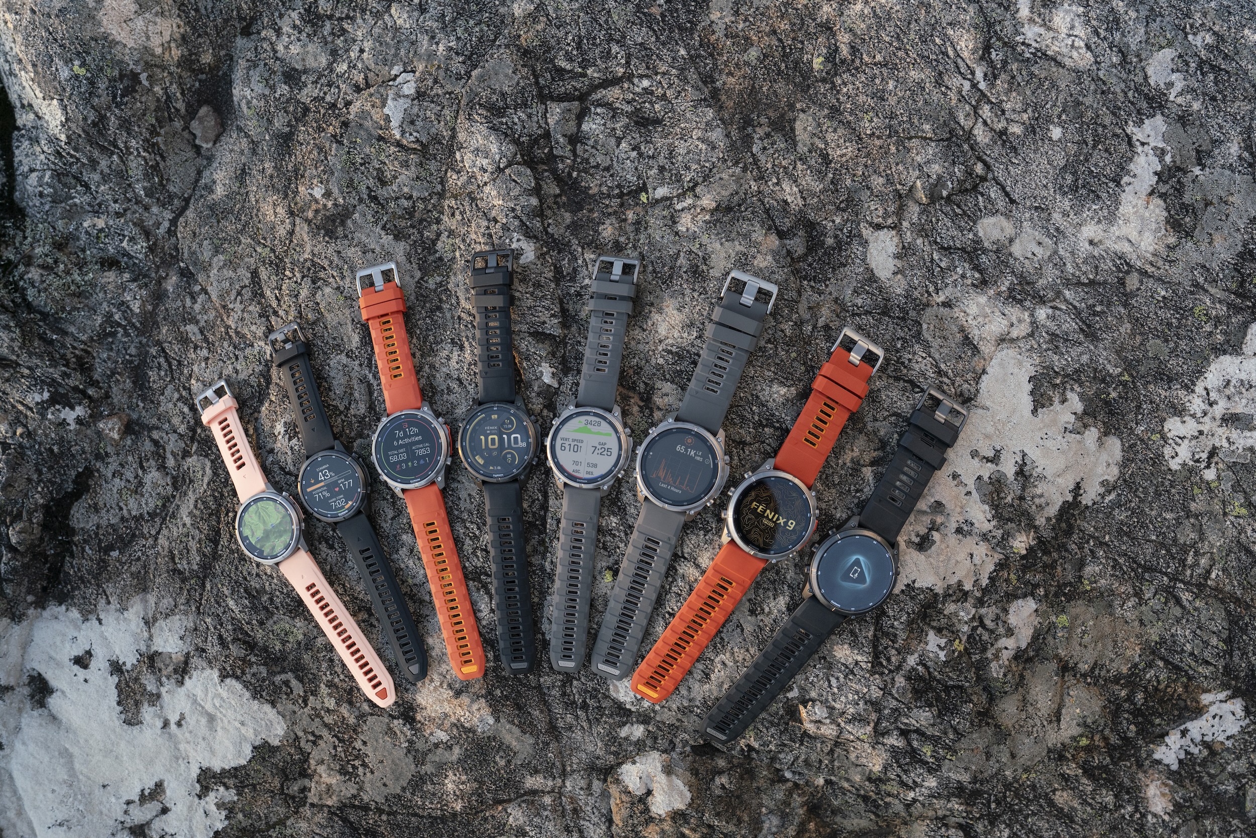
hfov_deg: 53.1
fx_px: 1256
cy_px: 419
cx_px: 628
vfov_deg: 36.9
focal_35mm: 36
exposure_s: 1/320
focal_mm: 36
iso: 1250
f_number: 5
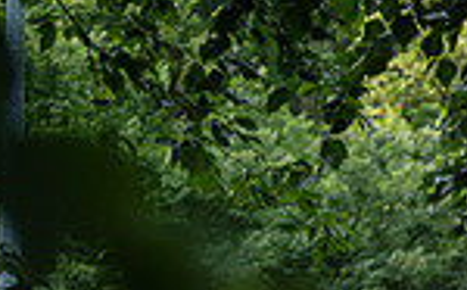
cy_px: 525
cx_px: 785
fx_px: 6299
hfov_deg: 4.2
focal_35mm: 496
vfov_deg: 2.6
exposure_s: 1/2000
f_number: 4
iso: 1000
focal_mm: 125
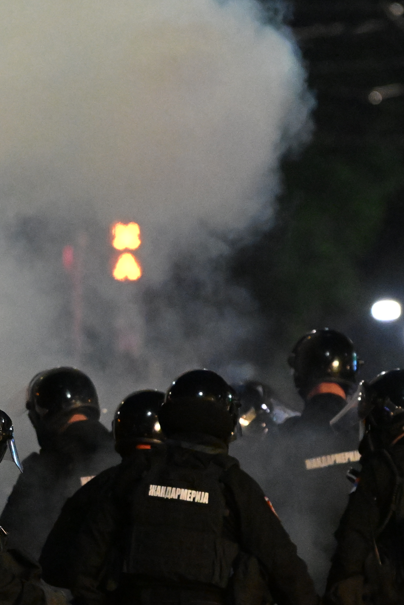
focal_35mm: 589
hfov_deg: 2.3
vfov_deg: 3.5
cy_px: 552
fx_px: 9914
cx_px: -78
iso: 10000
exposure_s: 1/200
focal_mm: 200
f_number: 4
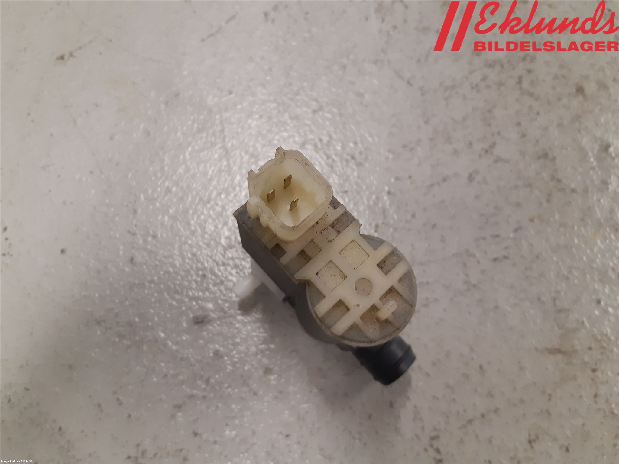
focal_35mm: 26
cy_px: 232
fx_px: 465
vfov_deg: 53.1
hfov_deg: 67.3
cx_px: 310
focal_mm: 3.93
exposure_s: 1/50
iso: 160
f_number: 1.7
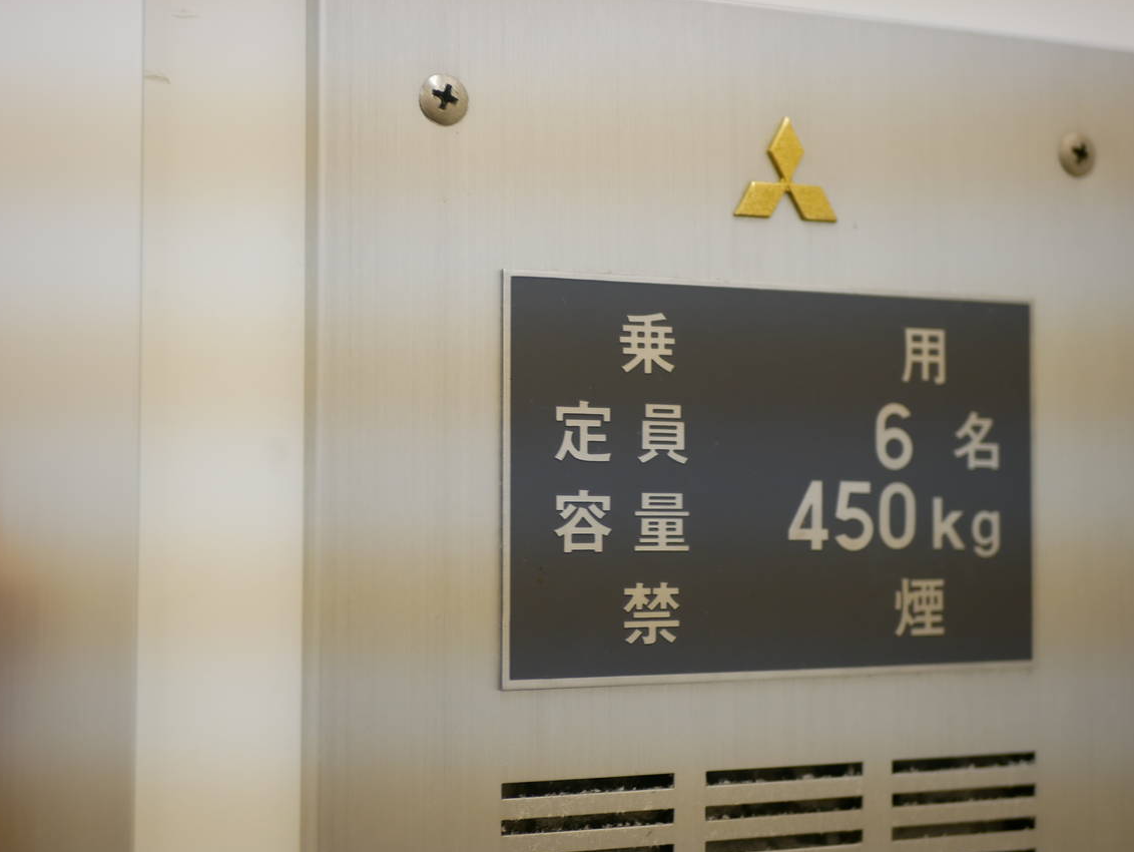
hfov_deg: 36.2
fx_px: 1737
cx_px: 572
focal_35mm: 53
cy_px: 448
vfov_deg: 27.5
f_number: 2
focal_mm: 25
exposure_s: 1/60
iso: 250
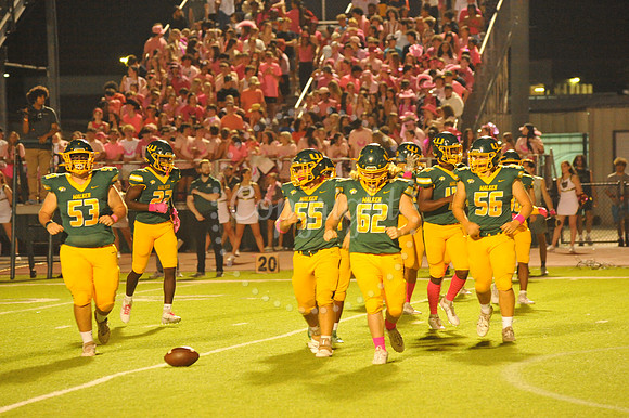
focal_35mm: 200
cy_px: 209
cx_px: 314
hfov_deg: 10.3
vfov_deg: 6.9
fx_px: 3492
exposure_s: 1/160
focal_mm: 200
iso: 6400
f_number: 5.6
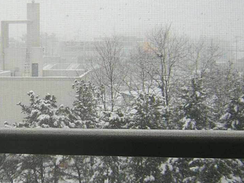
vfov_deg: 18.2
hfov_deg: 23.7
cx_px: 43
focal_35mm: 81
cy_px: 89
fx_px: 571
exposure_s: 1/387
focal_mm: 4.7
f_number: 2.6
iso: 100
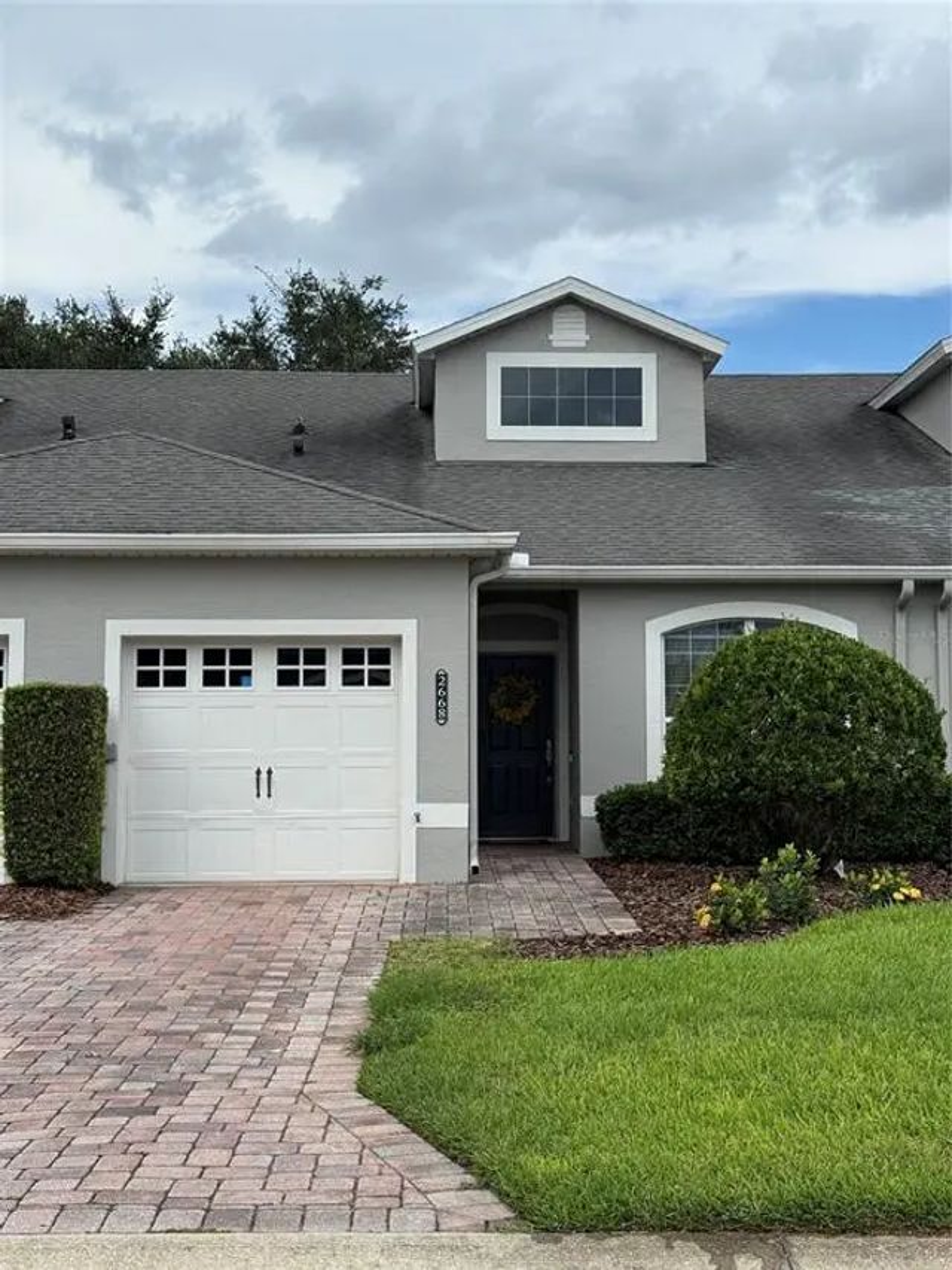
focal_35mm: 48
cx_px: 476
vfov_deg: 39.7
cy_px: 635
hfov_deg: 30.3
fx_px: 1760
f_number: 1.78
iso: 80
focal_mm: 6.76
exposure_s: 1/4587
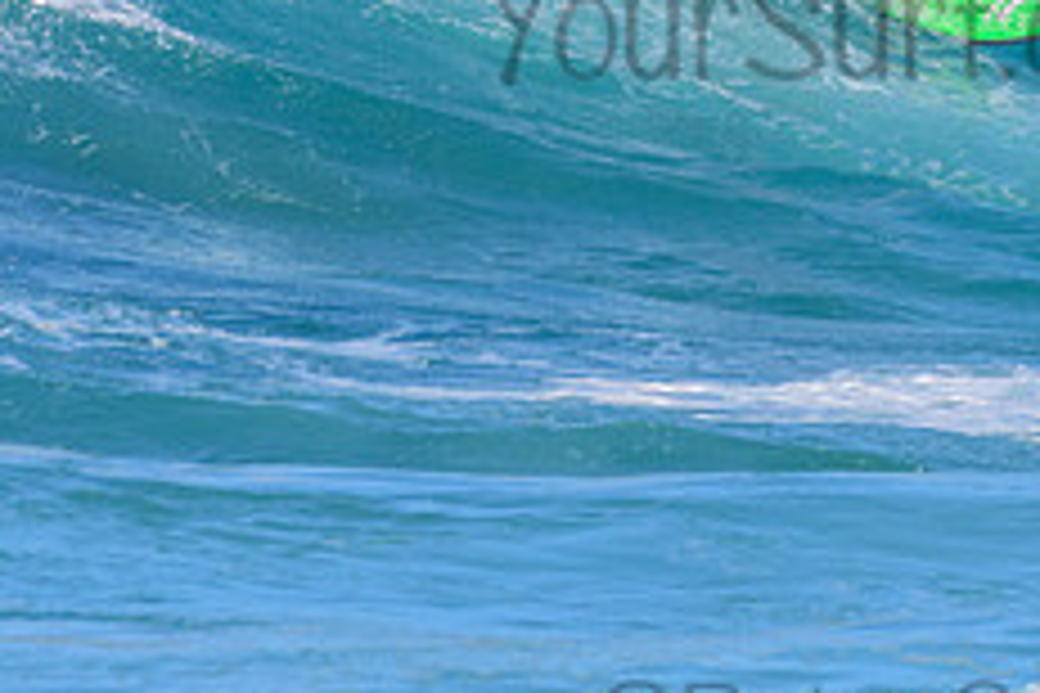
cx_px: 945
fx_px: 54365
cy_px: -25
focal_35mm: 1882
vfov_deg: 0.7
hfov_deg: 1.1
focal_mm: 500
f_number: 5.6
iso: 320
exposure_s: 1/2000
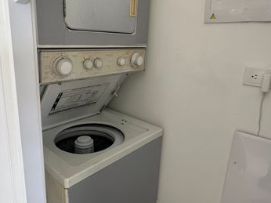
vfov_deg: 51.3
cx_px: 134
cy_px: 95
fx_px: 211
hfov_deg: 65.4
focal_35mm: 27
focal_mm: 2.22
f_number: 2.2
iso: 100
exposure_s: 1/99
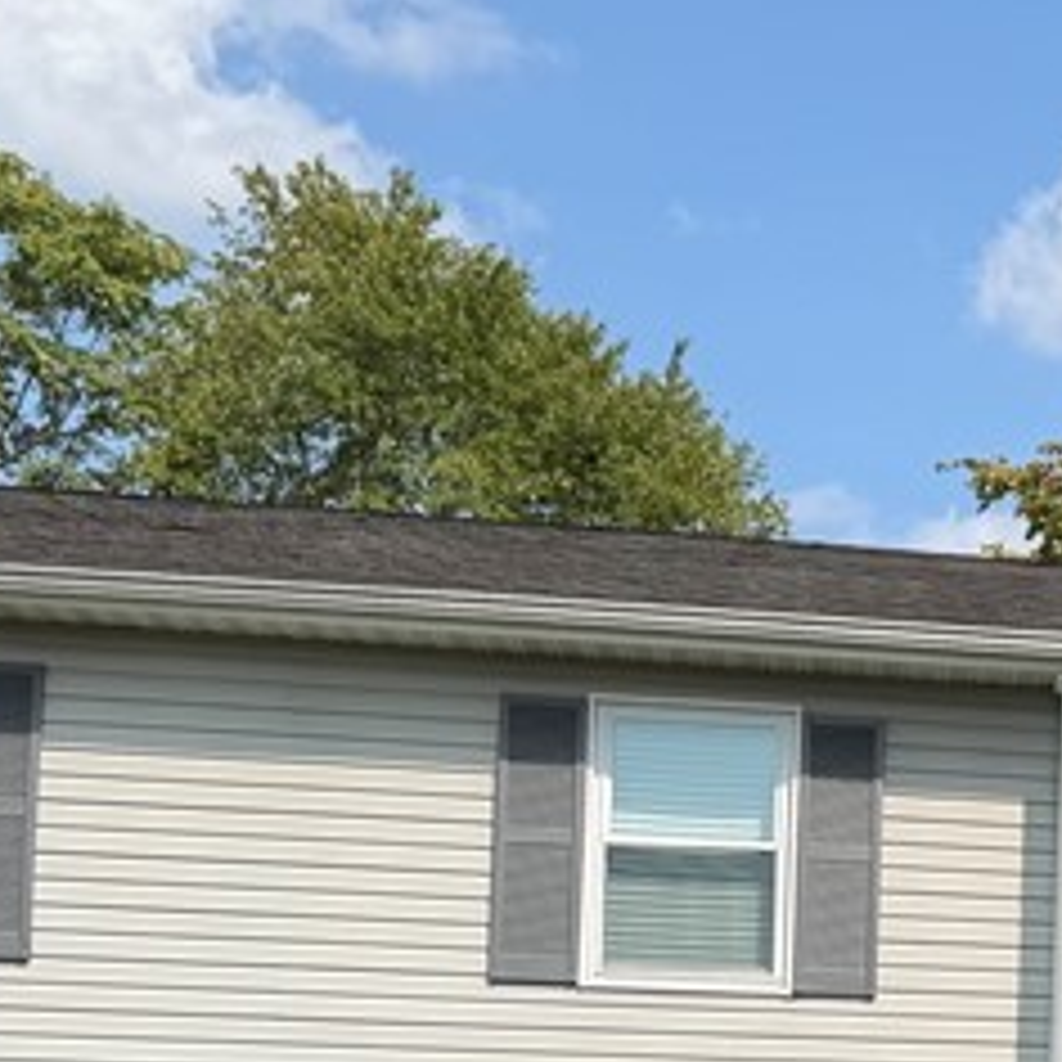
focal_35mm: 92
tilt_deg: +5.6
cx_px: 1516
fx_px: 3193
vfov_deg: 18.3
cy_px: 1107
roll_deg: -0.9
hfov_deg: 17.3
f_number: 1.78
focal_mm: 6.76
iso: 80
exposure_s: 1/4405
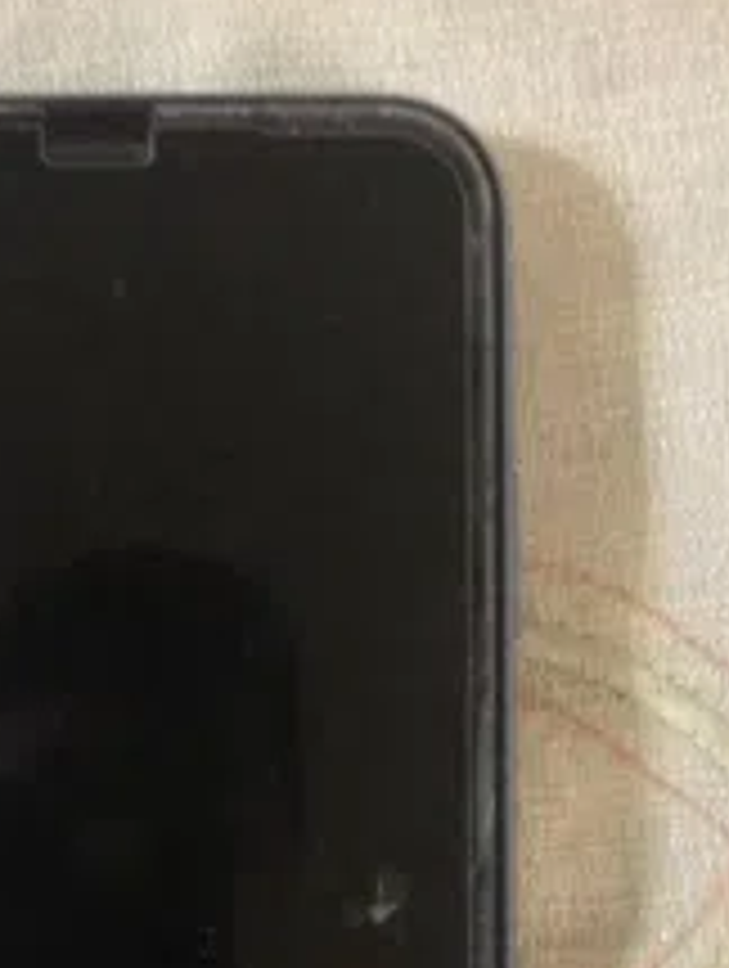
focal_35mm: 52
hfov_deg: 27.7
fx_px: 1456
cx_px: 171
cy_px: 873
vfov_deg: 34.7
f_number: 1.8
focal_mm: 3.99
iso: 640
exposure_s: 1/17
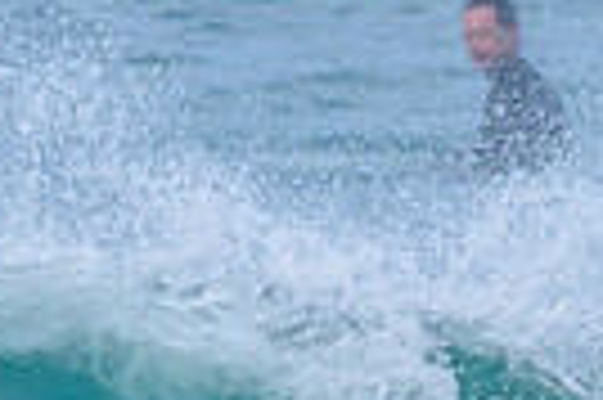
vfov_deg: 0.3
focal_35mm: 4761
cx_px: 285
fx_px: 79649
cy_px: 513
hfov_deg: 0.4
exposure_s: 1/2000
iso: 400
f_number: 6.3
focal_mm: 800
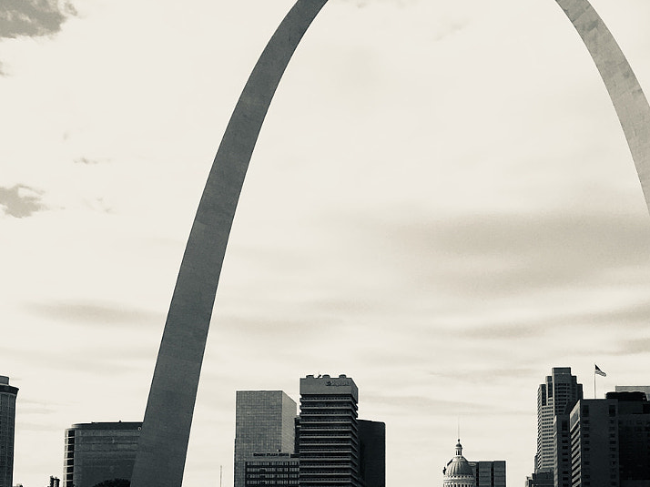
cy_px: 407
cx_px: 386
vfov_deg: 22.2
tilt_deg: +5.7
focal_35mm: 65
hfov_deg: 29.8
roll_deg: -0.4
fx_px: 1220
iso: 25
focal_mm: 4.15
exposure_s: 1/1789
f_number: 2.2
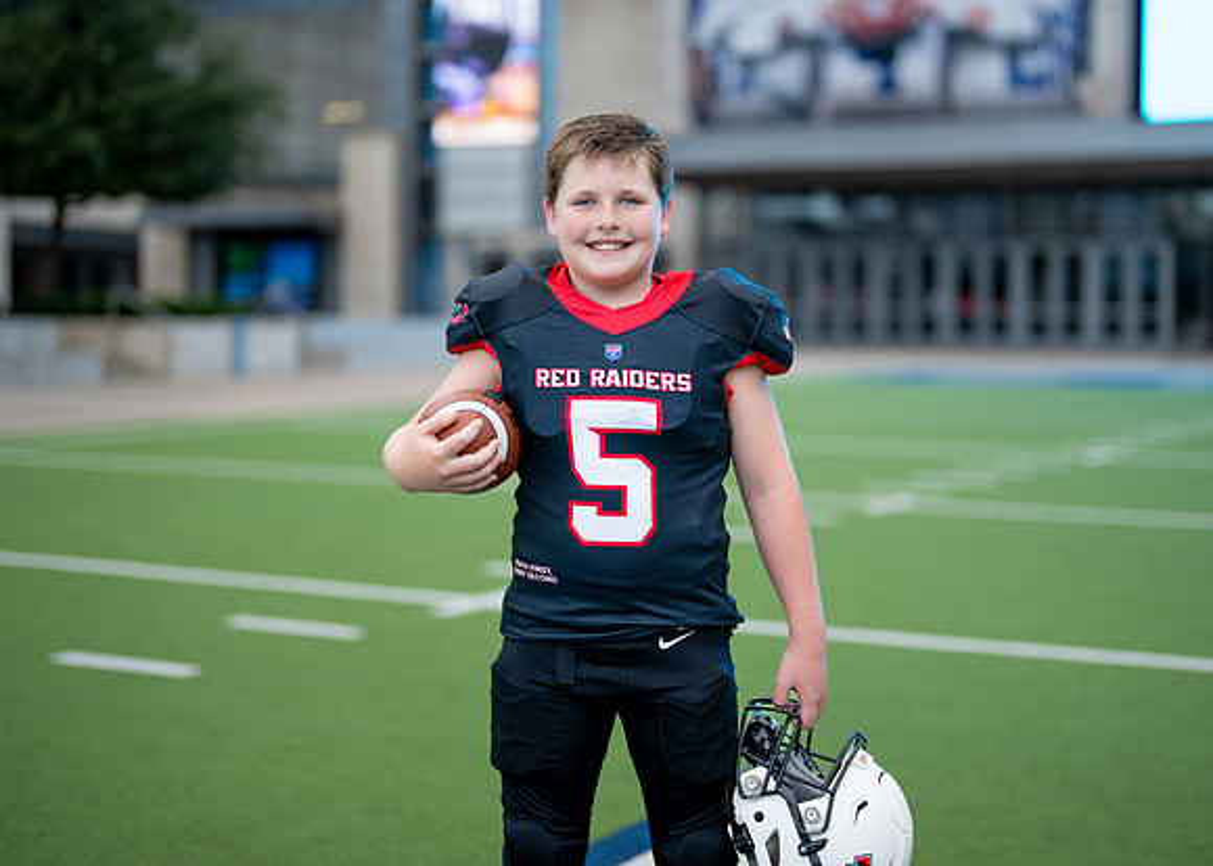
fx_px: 2061
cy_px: 382
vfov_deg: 23.7
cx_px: 661
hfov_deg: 32.8
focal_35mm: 60
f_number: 1.2
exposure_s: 1/1250
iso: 100
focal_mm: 50
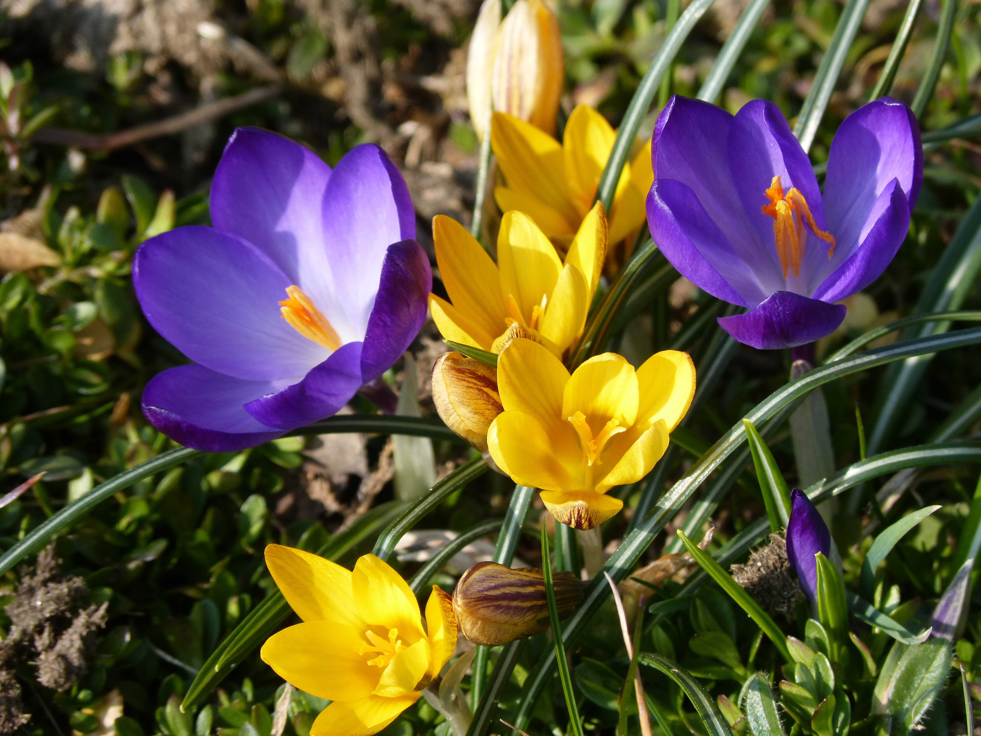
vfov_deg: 2.5
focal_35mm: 600
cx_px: 490
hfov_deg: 3.3
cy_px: 368
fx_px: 17004
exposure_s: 1/400
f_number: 5.2
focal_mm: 108
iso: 100
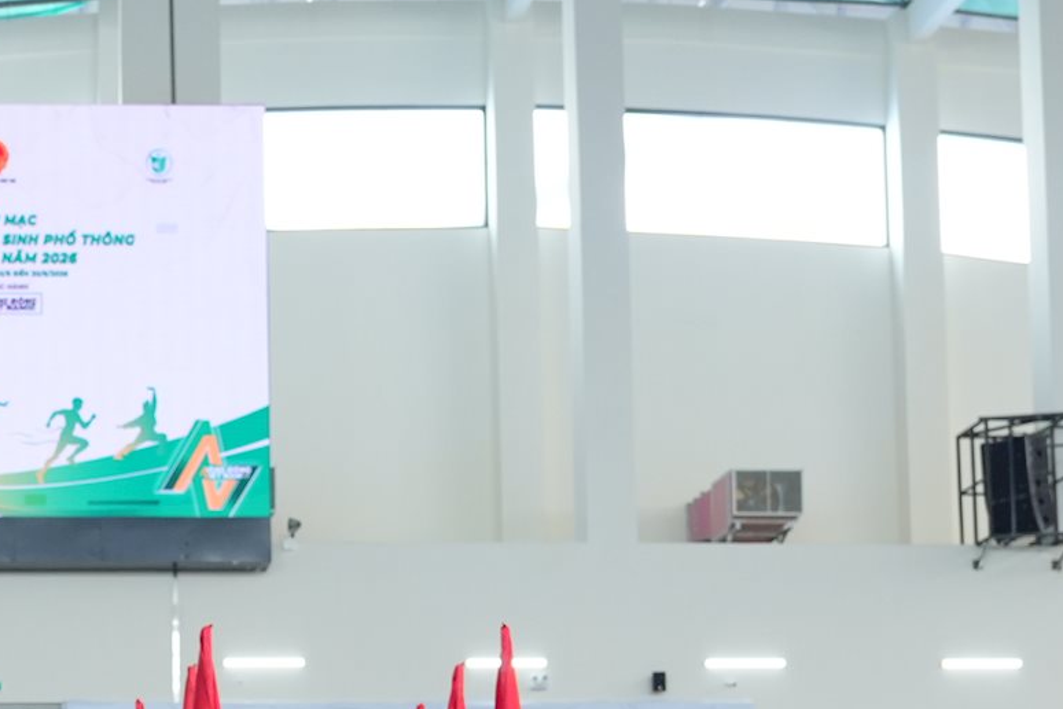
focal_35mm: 84
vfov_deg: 15.3
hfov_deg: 23.1
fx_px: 2480
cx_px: -38
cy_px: 969
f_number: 3.5
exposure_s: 1/200
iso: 800
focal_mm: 26
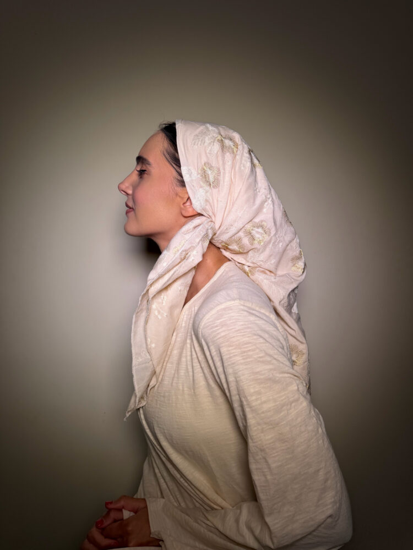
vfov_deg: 71.6
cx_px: 206
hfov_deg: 56.8
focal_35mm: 24
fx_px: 382
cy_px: 275
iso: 80
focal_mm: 6.76
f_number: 1.78
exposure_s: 1/360
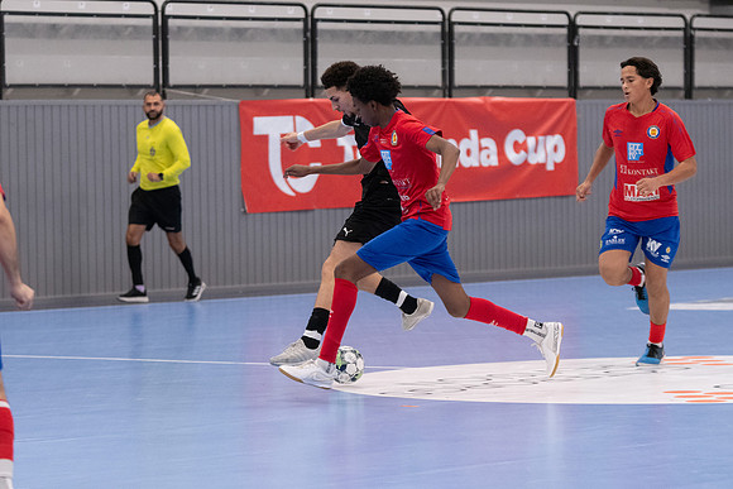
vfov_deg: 8.0
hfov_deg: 11.9
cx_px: 366
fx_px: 3515
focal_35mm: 173
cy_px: 244
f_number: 3.2
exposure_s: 1/640
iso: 4000
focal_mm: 112
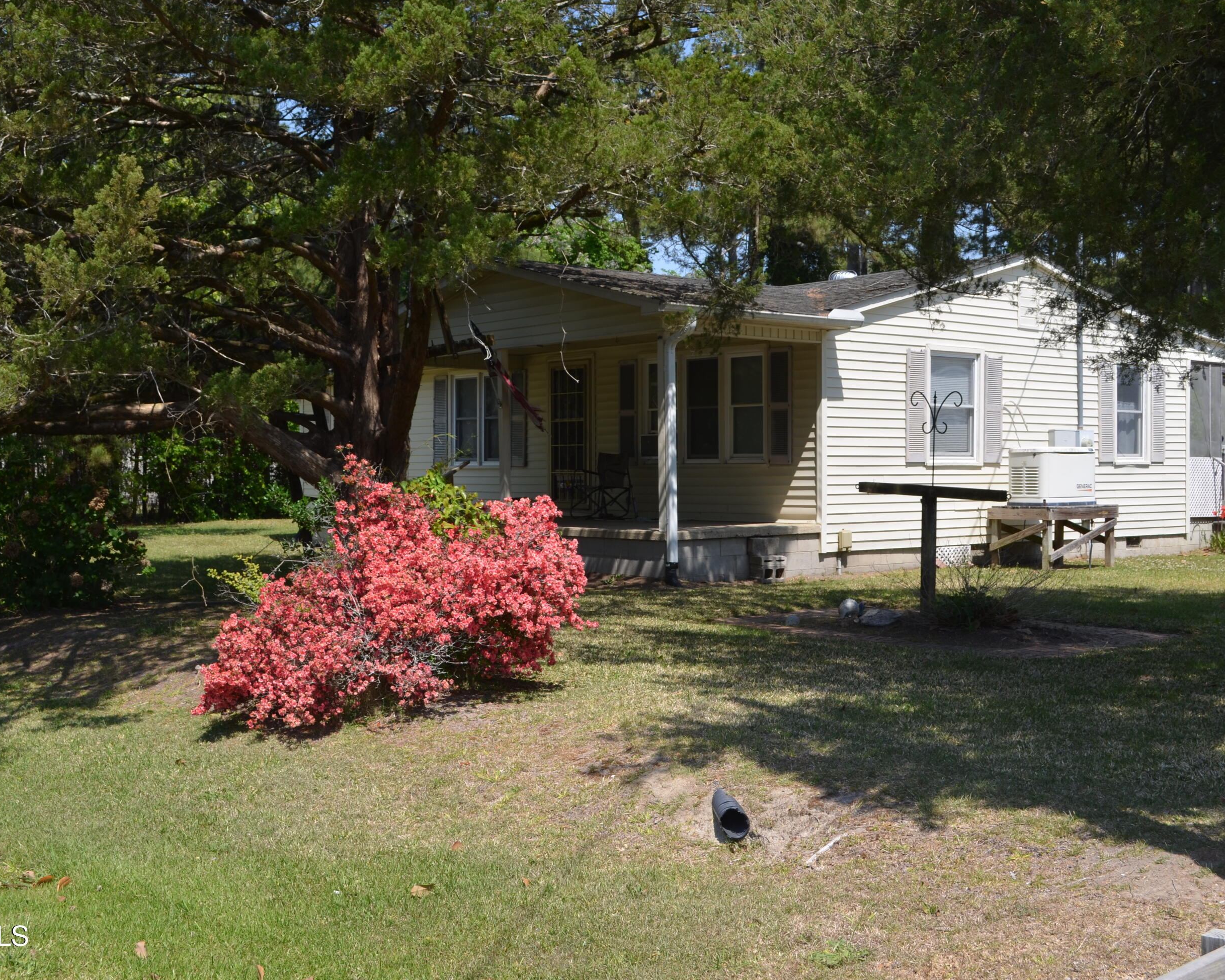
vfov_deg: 33.4
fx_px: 1631
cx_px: 573
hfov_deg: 41.1
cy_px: 482
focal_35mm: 45
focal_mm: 26
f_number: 8
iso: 100
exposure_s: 1/200
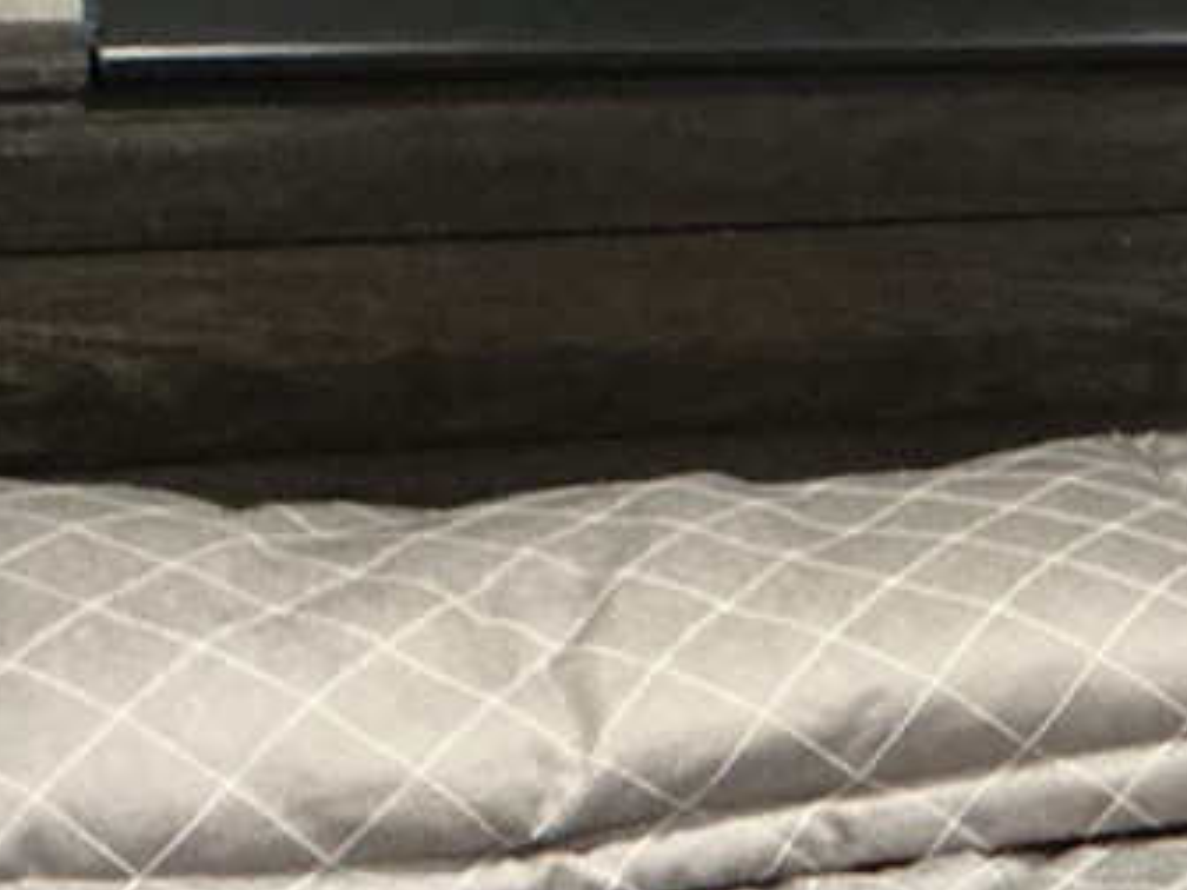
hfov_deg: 12.6
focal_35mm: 138
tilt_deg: -14.6
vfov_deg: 10.7
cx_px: 2346
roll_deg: -6.1
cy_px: 675
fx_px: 4732
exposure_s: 1/40
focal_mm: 3
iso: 250
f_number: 1.8
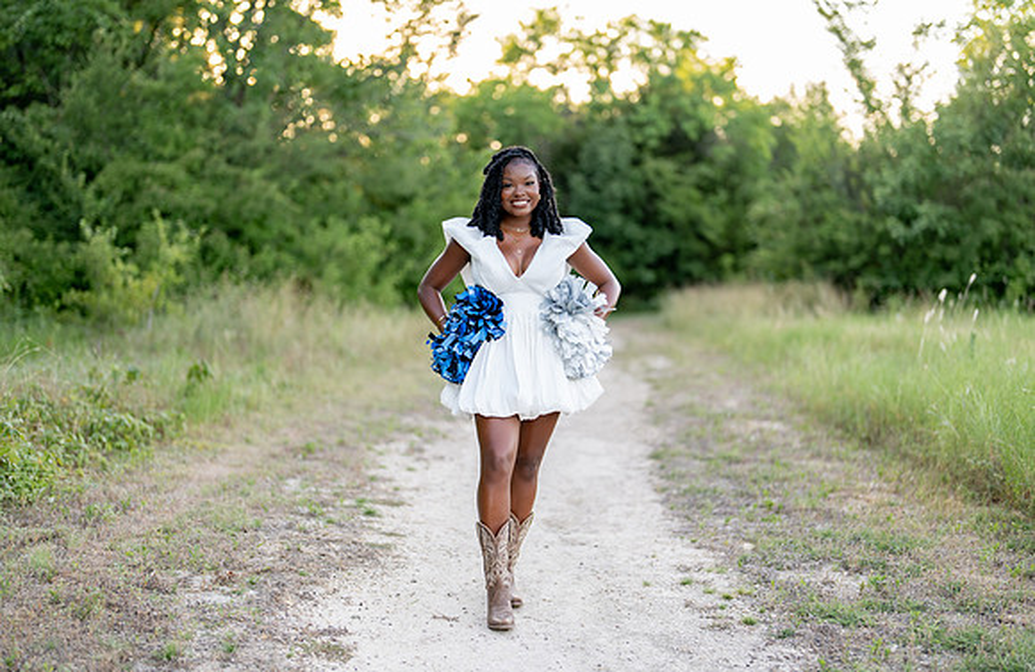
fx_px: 1474
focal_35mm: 52
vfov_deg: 25.7
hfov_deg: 38.7
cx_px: 529
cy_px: 345
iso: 160
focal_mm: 50
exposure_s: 1/640
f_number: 1.2
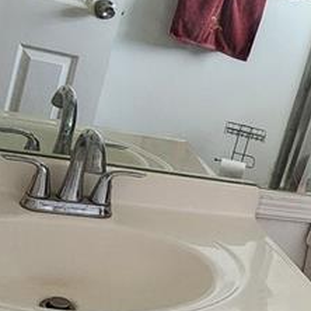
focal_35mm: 62
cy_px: 153
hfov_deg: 25.3
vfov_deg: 27.7
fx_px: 630
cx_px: 360
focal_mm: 2.2
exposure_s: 1/30
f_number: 2.2
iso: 500
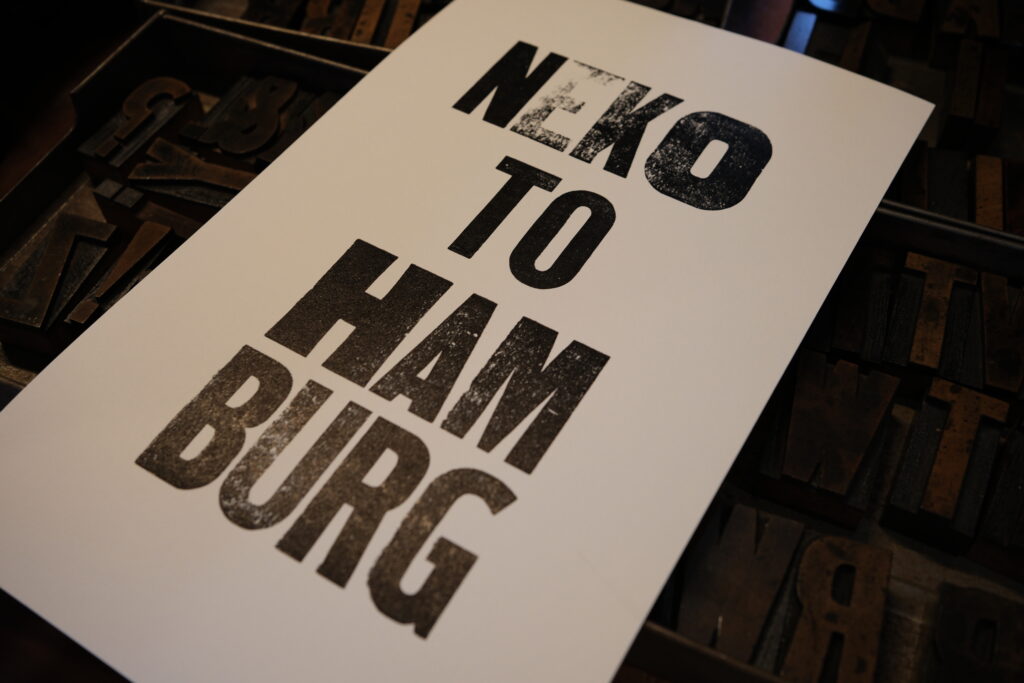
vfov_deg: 37.9
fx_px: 996
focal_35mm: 35
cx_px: 512
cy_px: 342
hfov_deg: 54.4
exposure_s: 1/34
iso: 500
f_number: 2.8
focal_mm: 23
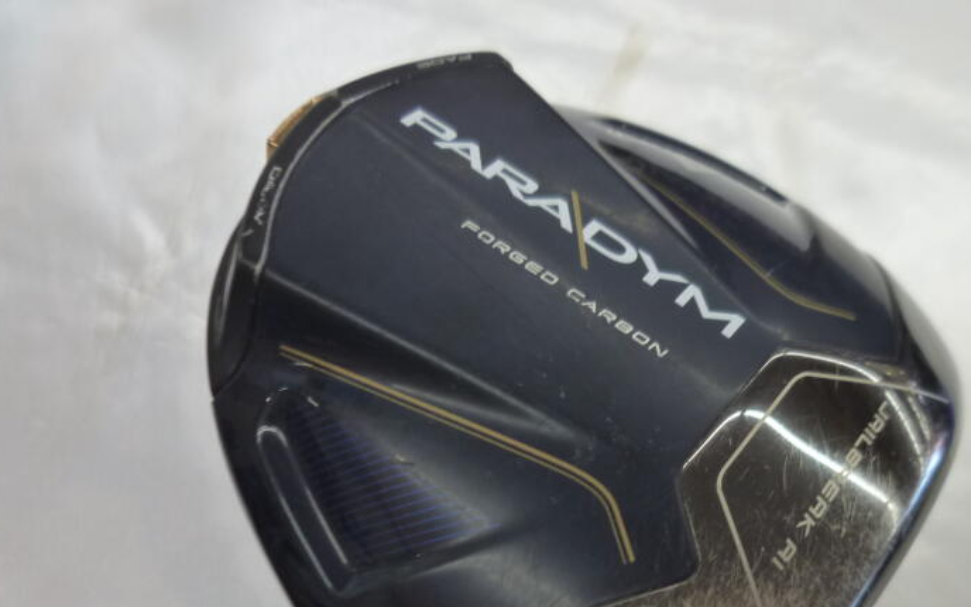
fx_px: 979
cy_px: 440
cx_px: 661
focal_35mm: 37
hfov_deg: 51.6
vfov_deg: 33.9
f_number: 2.8
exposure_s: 1/40
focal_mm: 4.5
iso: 125
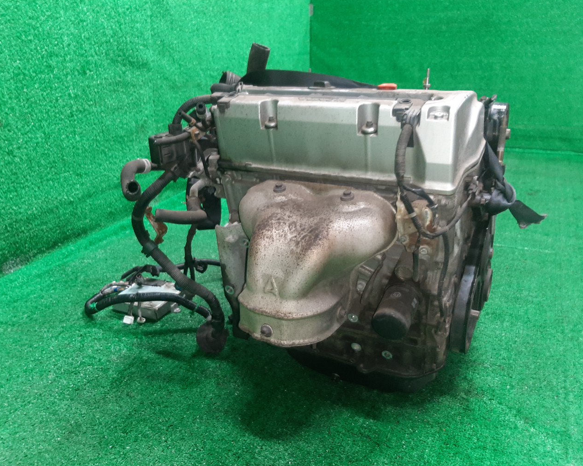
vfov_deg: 49.9
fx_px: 500
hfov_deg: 60.4
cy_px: 247
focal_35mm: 29
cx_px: 273
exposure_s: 1/33
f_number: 1.7
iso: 174
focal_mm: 3.93
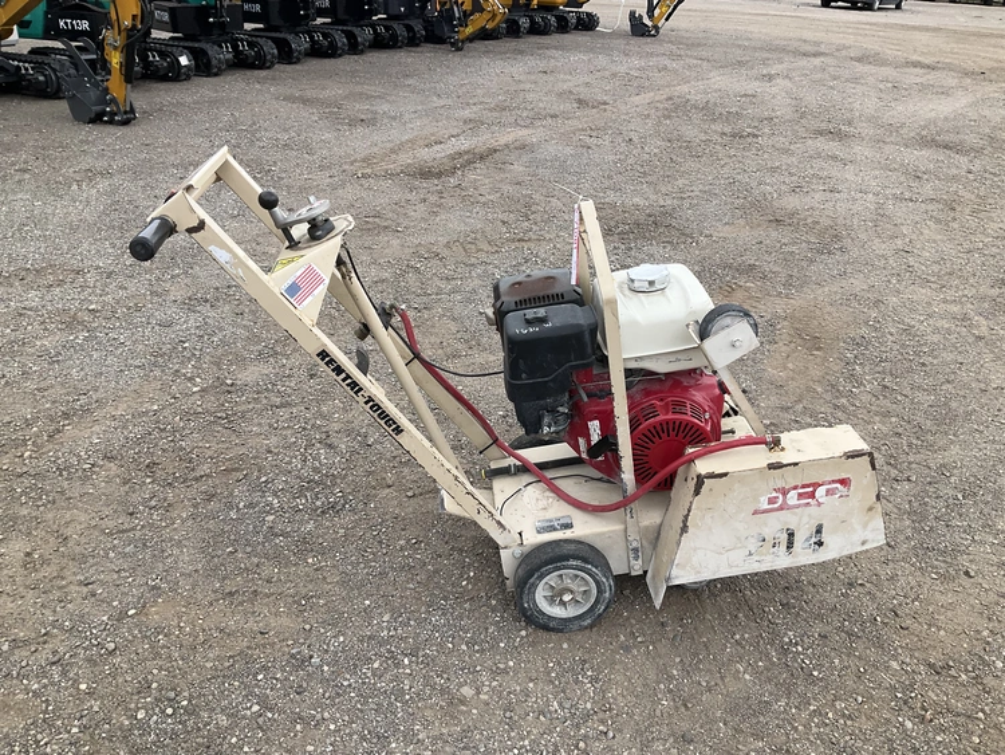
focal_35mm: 29
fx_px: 842
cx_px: 502
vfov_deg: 48.3
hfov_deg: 61.6
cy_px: 378
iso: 25
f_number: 1.8
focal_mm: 3
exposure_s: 1/829
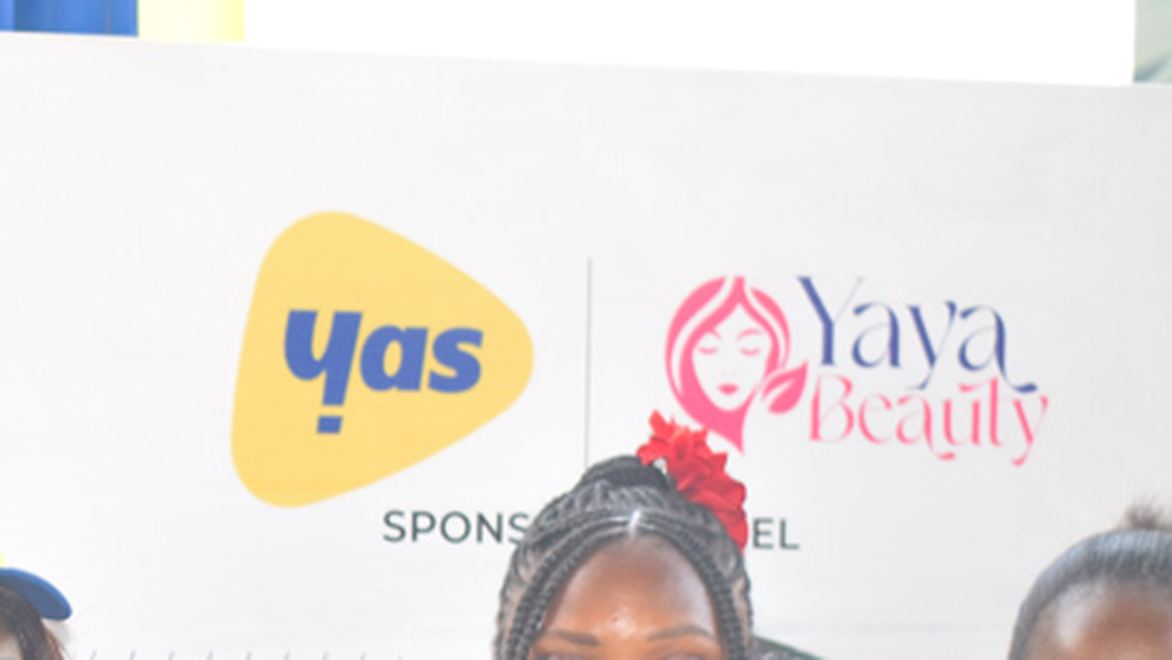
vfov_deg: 7.5
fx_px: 4943
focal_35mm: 159
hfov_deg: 13.4
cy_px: 1086
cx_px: 47
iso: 200
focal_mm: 34
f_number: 4.5
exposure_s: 1/10
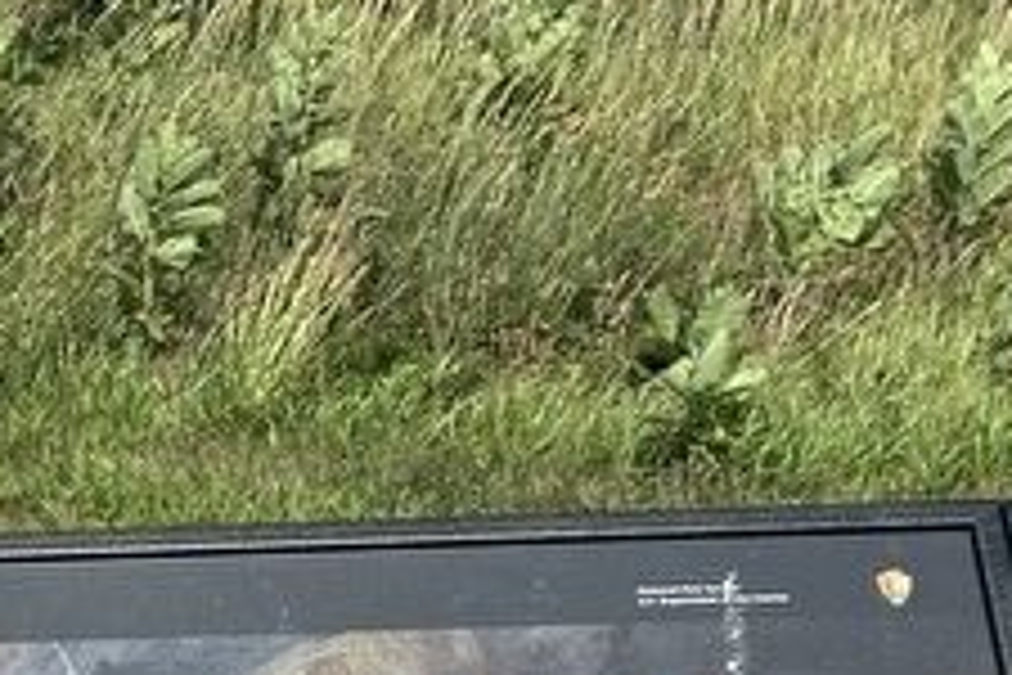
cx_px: -157
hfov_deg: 20.1
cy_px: 1008
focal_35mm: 96
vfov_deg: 13.4
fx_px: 2698
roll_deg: +2.1
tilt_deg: -21.2
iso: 50
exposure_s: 1/5882
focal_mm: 5.7
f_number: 1.5
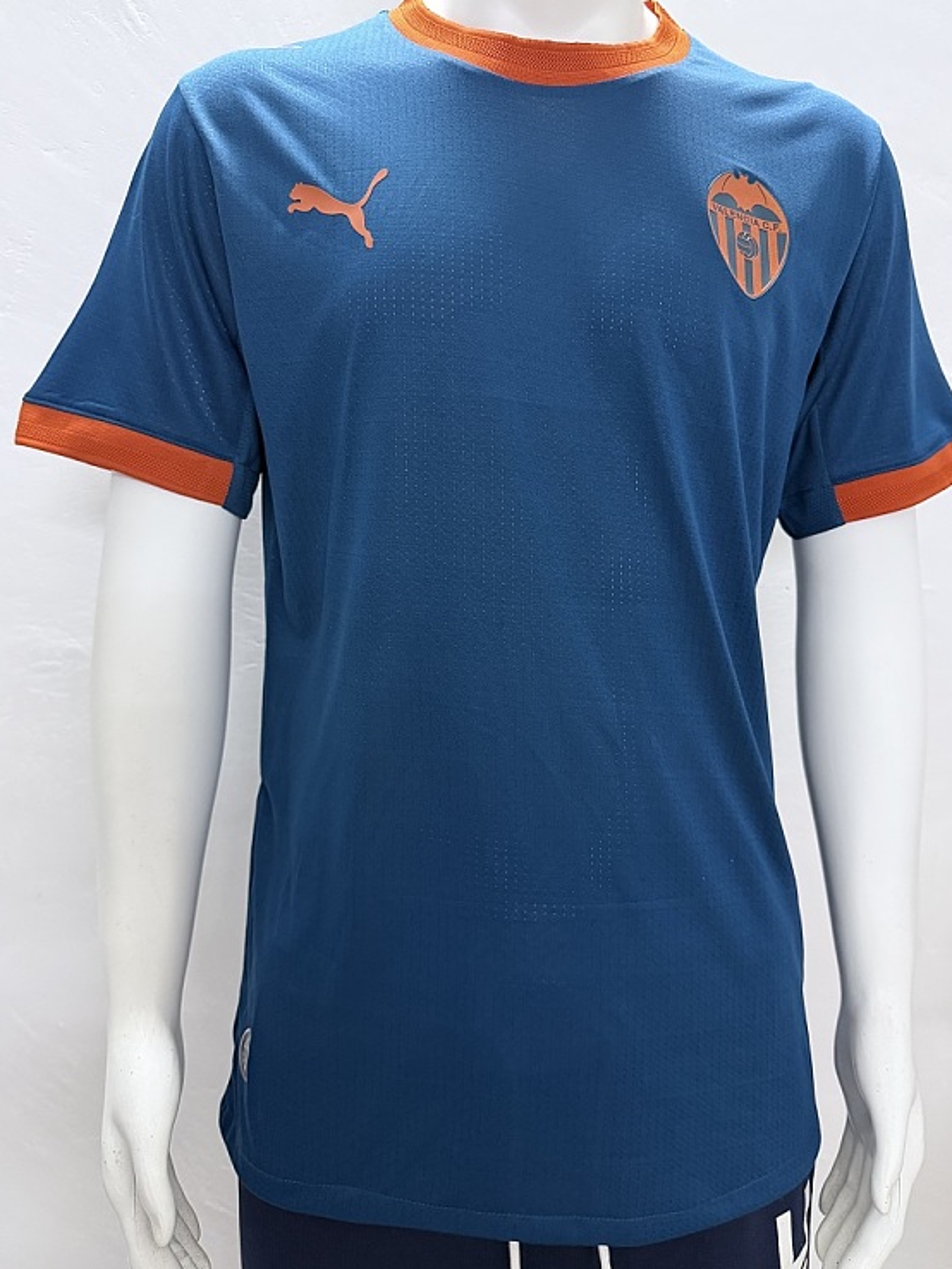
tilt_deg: -7.2
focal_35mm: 26
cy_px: 593
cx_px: 498
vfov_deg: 67.2
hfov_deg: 53.1
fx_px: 953
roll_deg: -2.1
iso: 400
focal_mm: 6.76
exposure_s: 1/50
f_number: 1.78
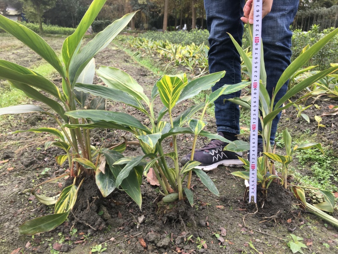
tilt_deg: -18.4
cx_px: 169
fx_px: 283
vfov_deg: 48.2
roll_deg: -2.2
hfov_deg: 61.7
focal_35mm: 29
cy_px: 127
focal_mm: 4.15
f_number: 2.2
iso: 25
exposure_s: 1/159
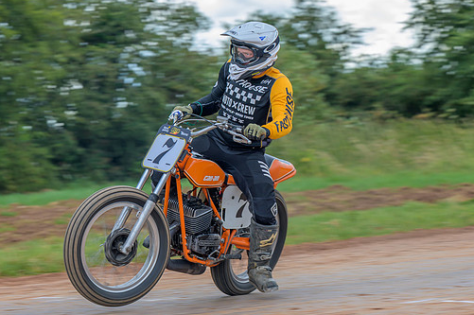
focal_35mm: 187
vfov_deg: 7.3
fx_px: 2460
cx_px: 192
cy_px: 191
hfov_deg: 11.0
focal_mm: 84
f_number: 4
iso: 125
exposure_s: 1/250
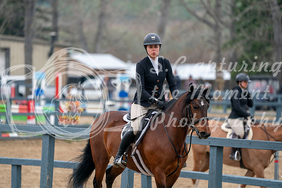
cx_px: 141
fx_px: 3134
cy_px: 94
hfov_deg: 5.2
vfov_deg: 3.4
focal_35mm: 400
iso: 400
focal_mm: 400
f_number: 5.6
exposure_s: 1/500
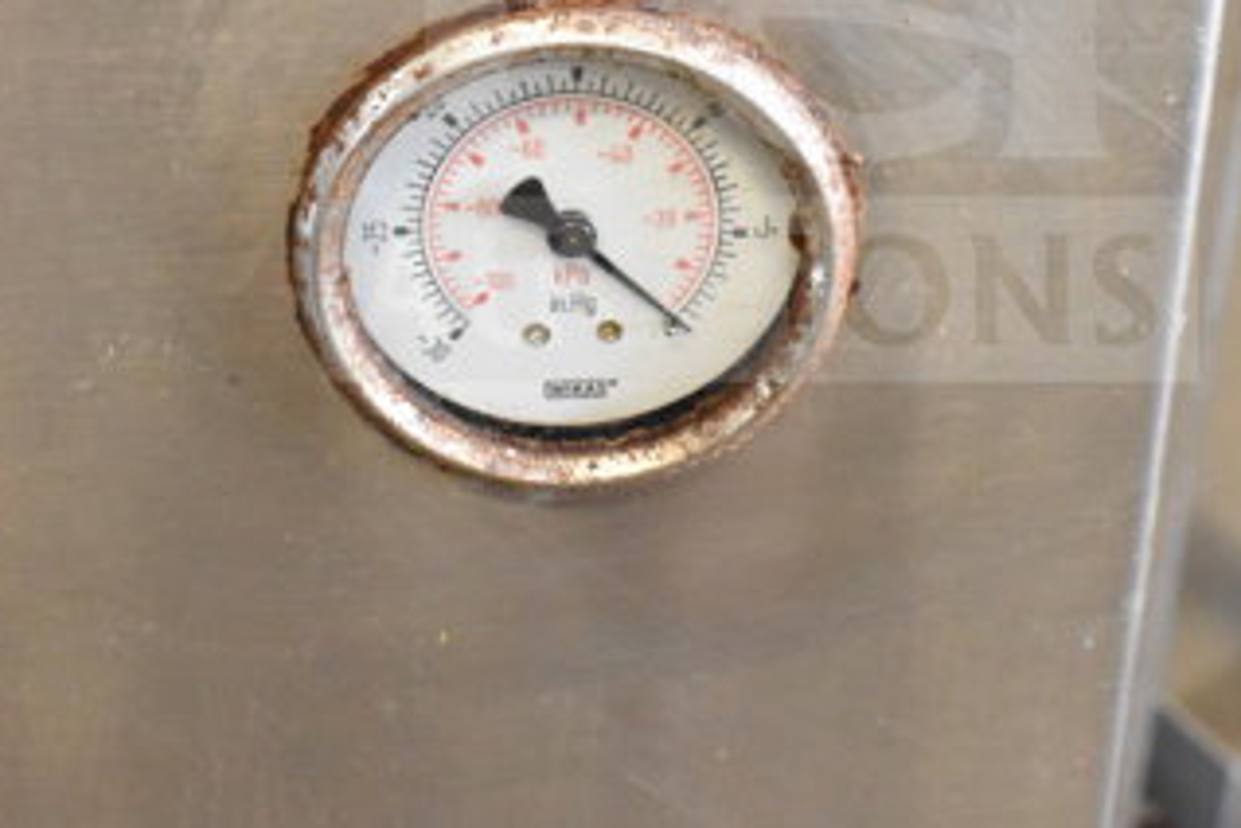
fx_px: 2480
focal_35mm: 72
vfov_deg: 18.6
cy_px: 72
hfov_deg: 28.0
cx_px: 757
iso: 6400
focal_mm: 25
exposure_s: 1/100
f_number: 5
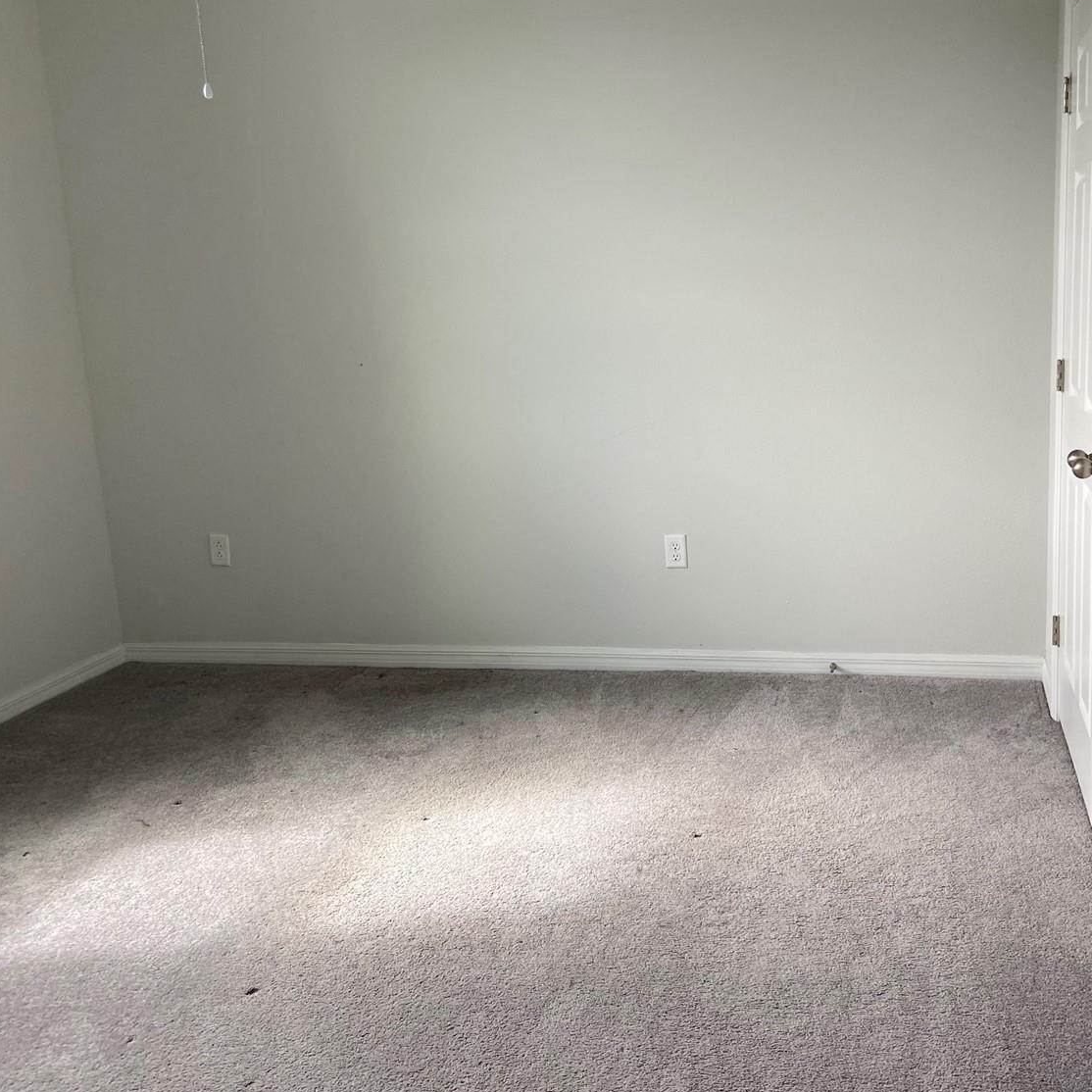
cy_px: 510
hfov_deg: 48.9
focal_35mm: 33
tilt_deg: -9.4
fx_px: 1178
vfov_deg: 49.7
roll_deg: +2.2
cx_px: 731
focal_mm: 4.25
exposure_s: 1/120
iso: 80
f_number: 1.8
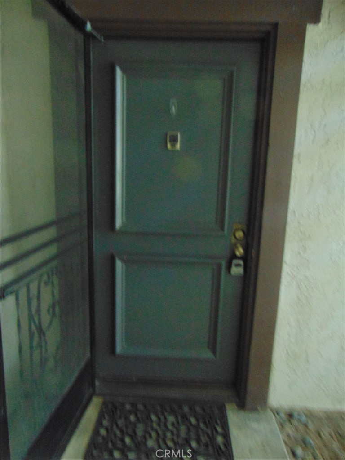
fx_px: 332
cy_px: 230
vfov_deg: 69.4
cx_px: 172
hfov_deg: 54.9
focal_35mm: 25
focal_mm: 4.5
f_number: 3
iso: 400
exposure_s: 1/13
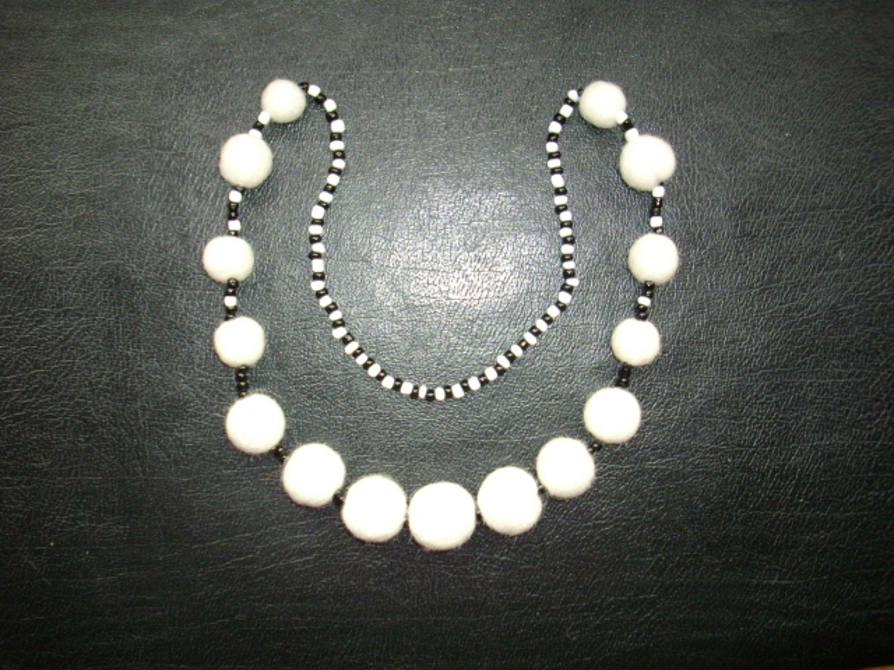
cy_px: 335
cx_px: 447
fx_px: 956
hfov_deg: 50.1
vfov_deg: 38.7
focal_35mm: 37
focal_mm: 6.2
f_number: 2.8
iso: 252
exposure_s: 1/50
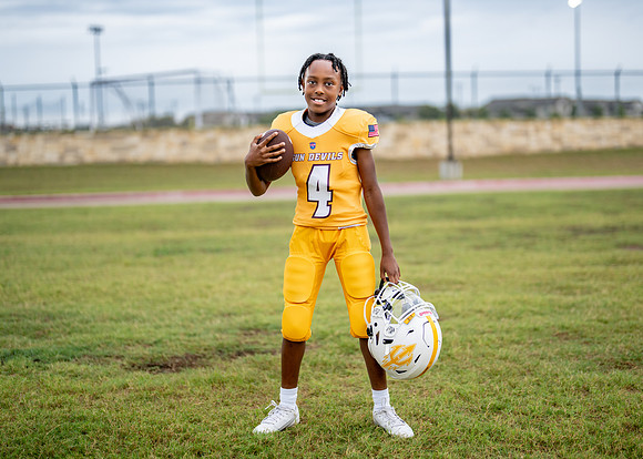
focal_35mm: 57
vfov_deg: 24.8
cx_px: 337
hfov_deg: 34.2
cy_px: 209
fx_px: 1043
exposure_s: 1/1250
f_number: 1.2
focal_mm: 50
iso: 320
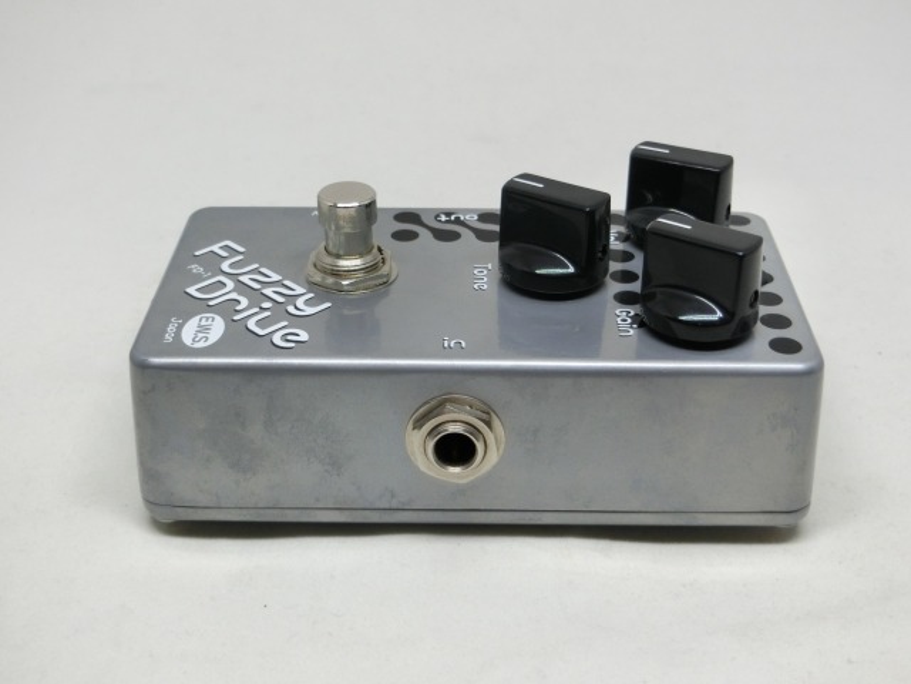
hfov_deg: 36.8
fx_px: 1369
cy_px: 342
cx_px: 456
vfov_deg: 28.0
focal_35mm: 52
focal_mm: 9.3
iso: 160
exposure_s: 1/125
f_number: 4.7
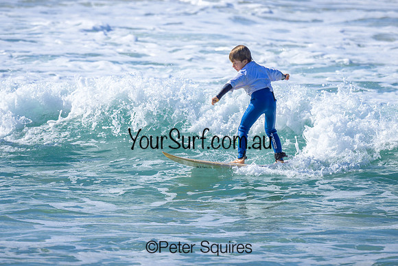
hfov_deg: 1.9
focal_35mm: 1098
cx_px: 213
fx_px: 12146
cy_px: 107
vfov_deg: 1.3
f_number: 6.3
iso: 160
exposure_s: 1/2000
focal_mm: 800
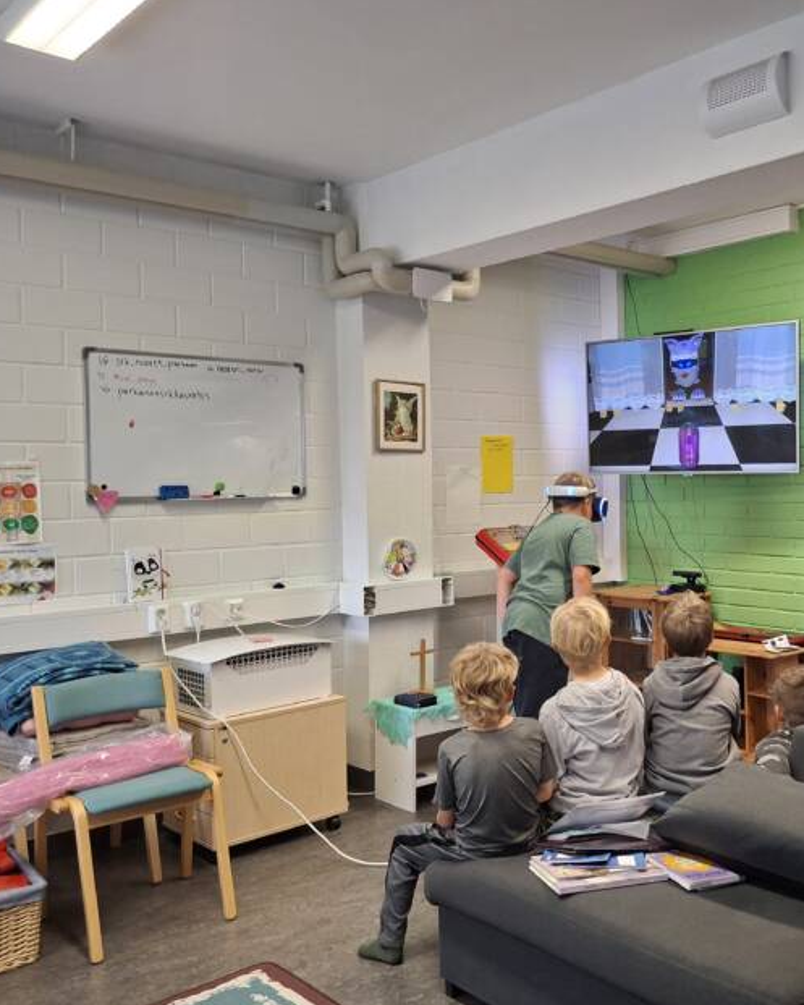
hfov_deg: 42.7
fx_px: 981
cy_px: 505
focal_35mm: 33
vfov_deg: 54.2
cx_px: 634
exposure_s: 1/100
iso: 200
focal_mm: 4.69
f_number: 1.8
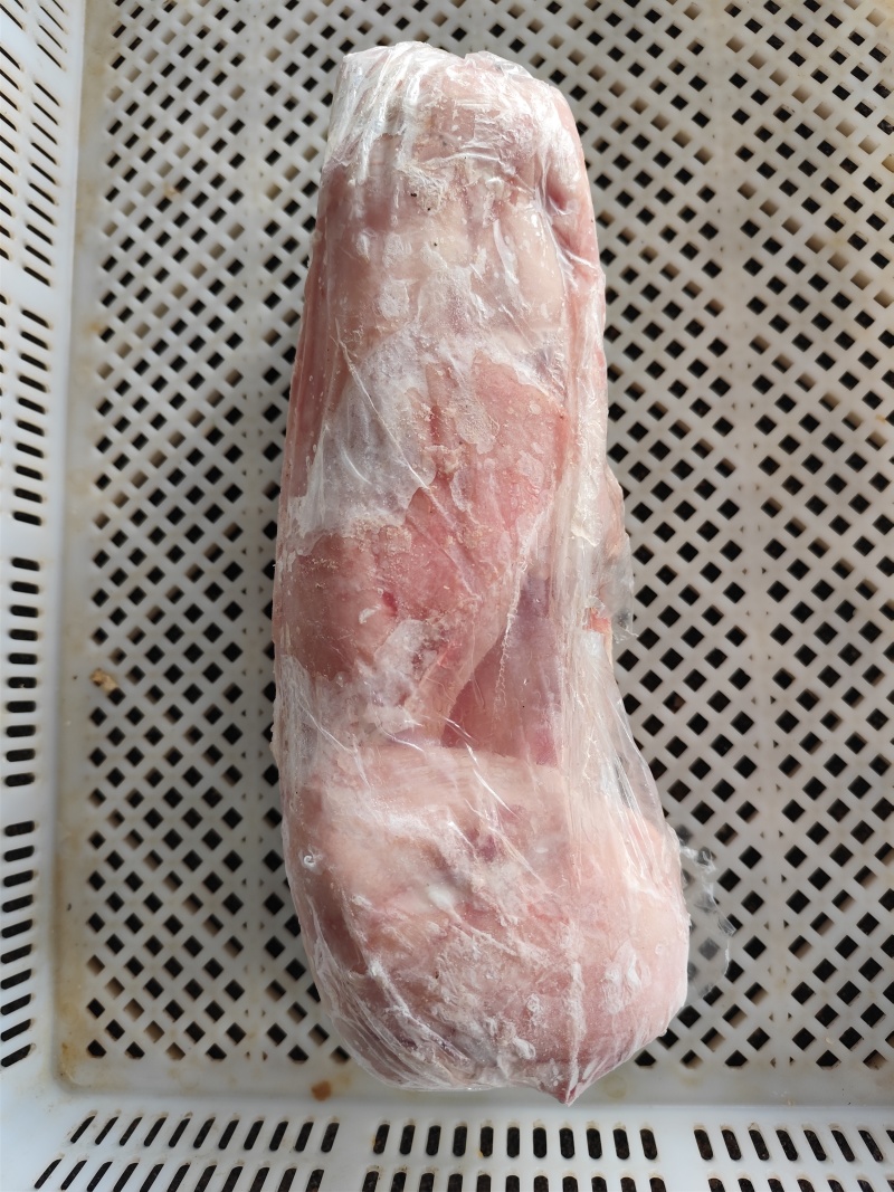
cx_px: 447
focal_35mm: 23
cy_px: 596
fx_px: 792
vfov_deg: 73.9
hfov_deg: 58.9
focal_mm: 6.14
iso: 200
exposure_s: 1/100
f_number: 1.65
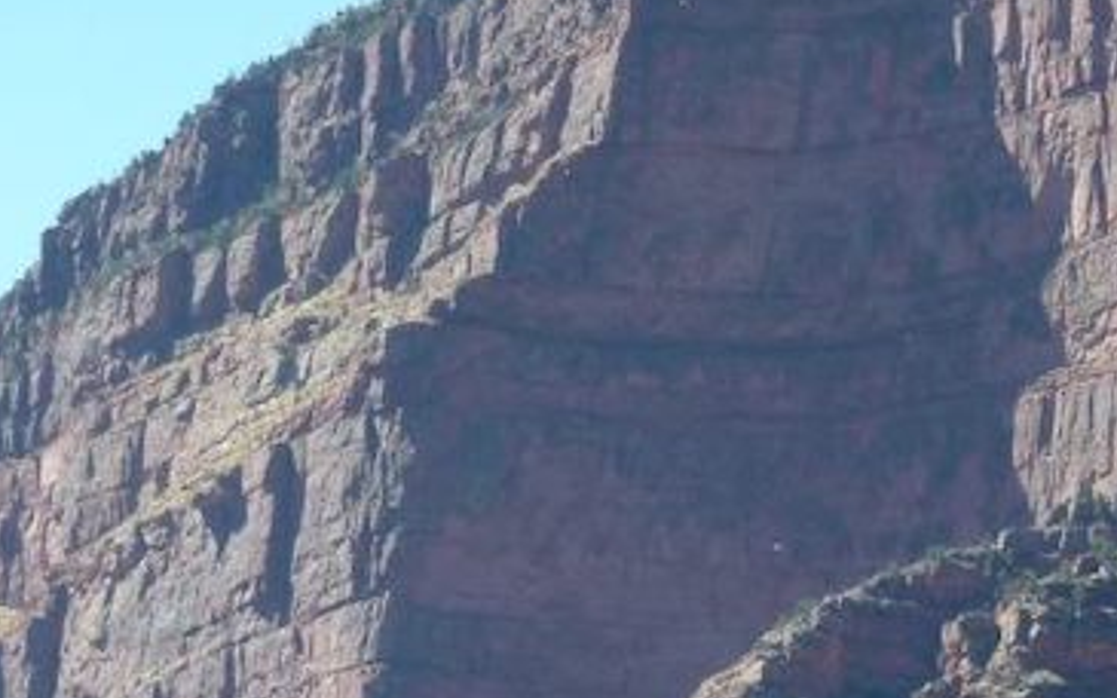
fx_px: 7548
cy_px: 1065
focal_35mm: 248
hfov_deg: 8.5
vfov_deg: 5.2
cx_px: 701
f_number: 4.9
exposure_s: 1/320
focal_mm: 16
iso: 125
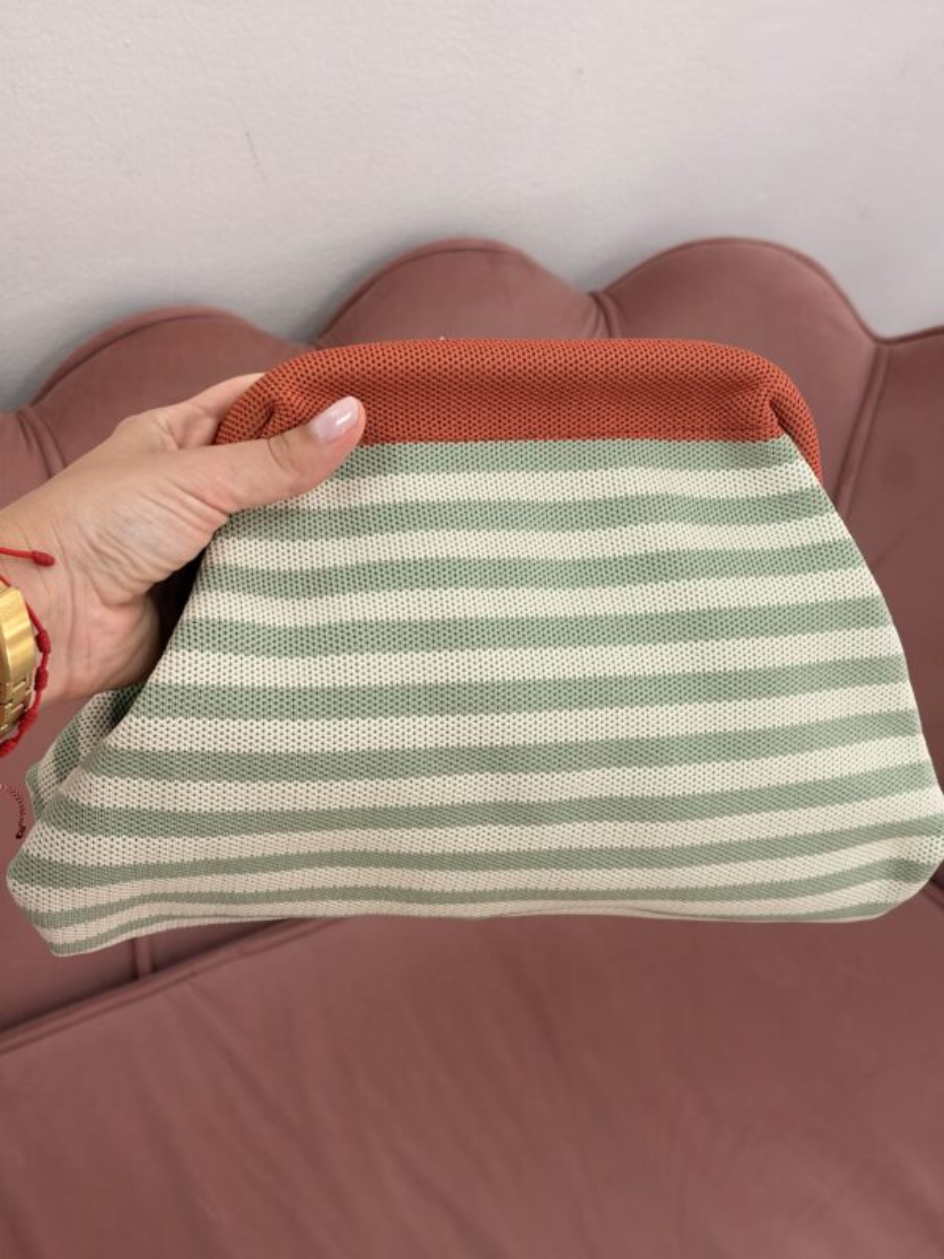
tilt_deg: -48.0
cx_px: 472
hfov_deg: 28.0
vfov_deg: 36.8
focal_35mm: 52
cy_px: 630
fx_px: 1891
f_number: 1.6
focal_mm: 5.96
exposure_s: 1/121
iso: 40
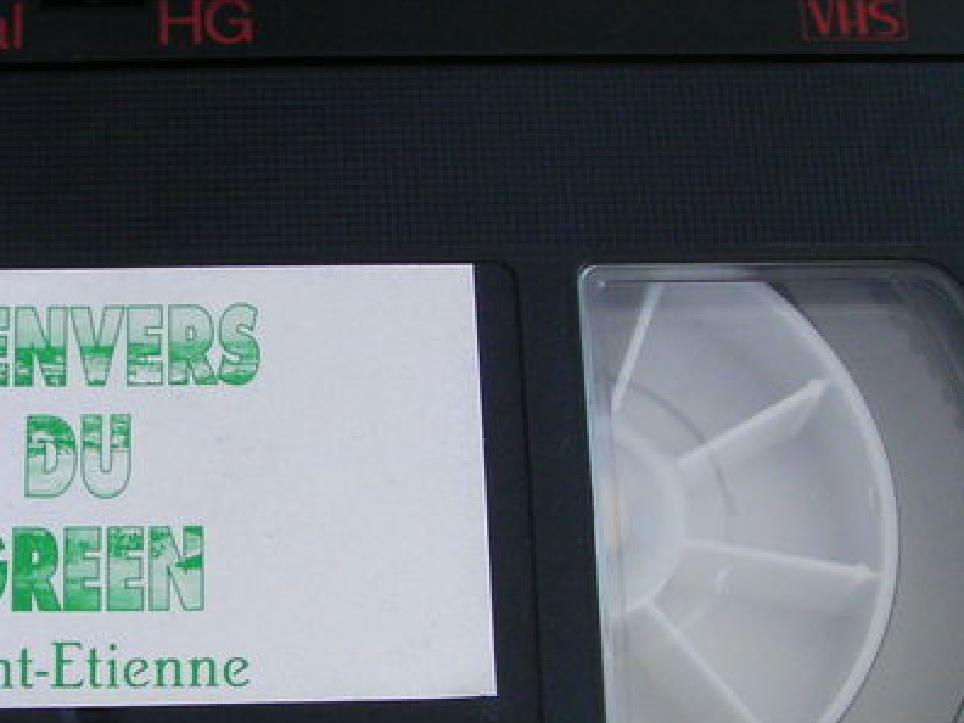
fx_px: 2673
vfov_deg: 15.4
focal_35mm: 96
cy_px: 514
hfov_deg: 20.0
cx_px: 80
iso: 133
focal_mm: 6.3
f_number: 3.5
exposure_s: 1/30
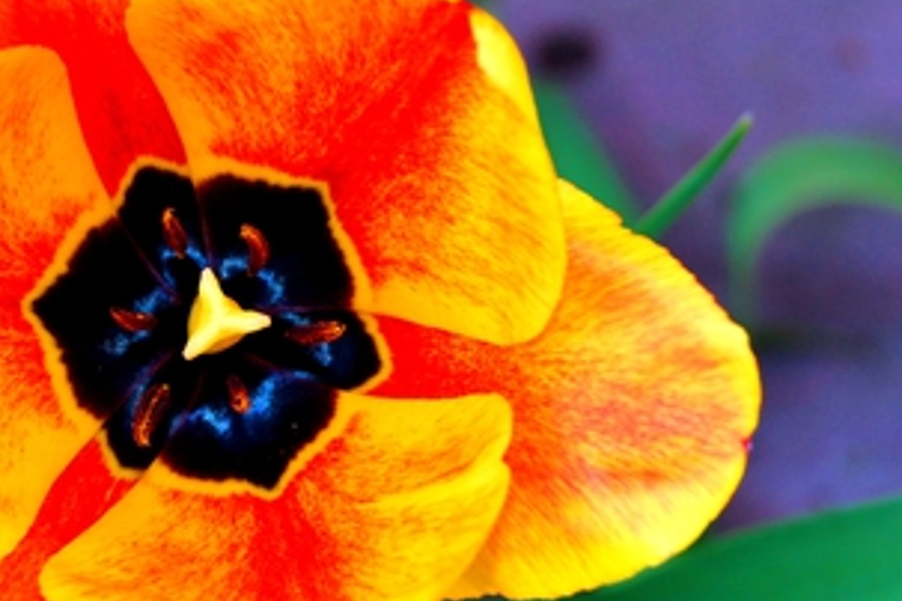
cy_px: 351
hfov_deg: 15.0
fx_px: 3407
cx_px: 256
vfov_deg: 10.1
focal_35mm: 136
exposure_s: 1/160
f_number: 7.1
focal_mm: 50
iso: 250
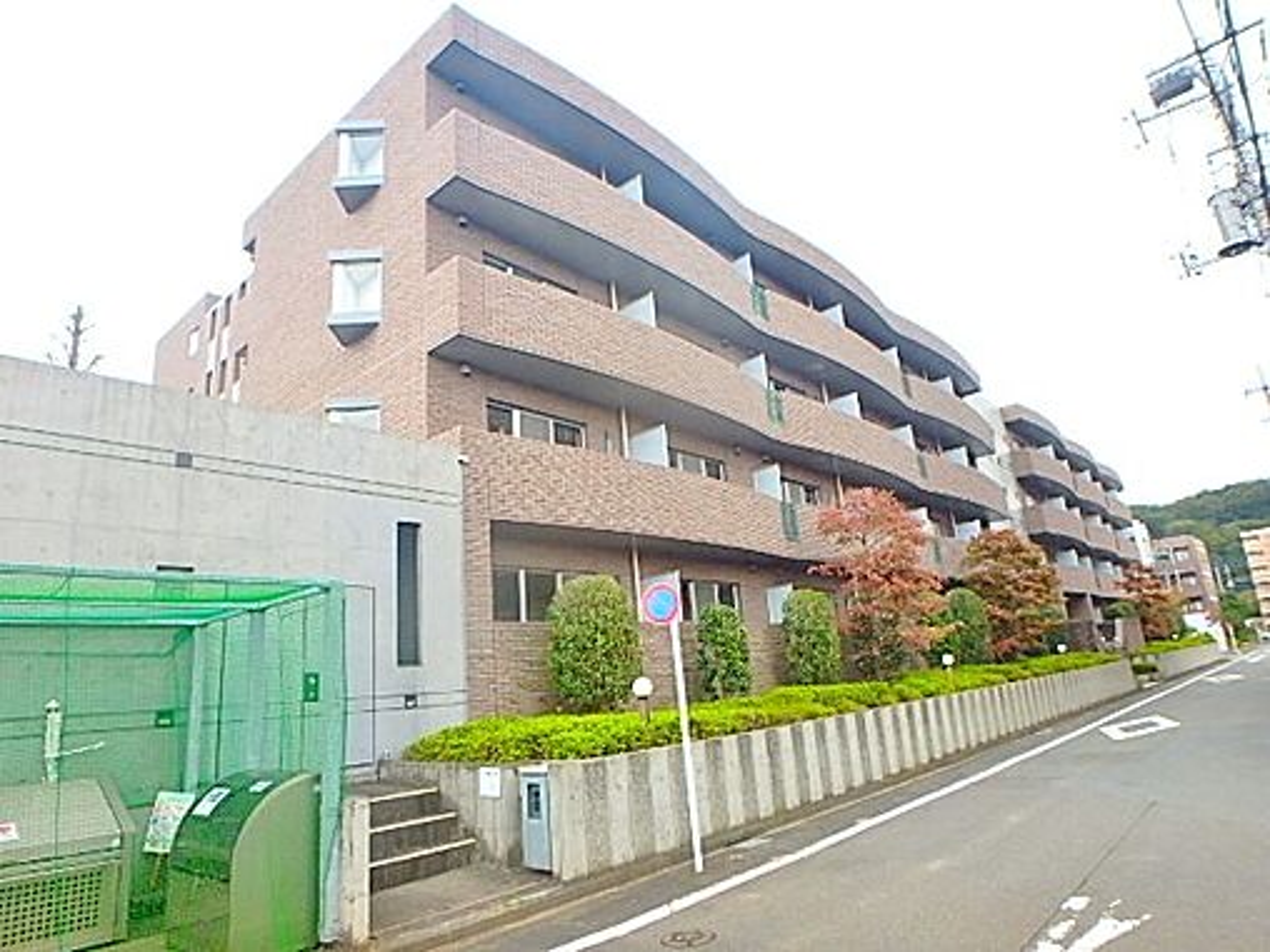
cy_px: 476
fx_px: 770
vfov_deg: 63.4
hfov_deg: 79.0
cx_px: 635
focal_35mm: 21
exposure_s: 1/40
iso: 200
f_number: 3.5
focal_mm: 3.7
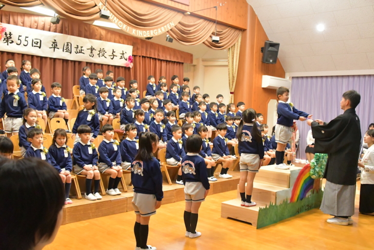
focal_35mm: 36
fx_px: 374
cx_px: 187
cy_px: 125
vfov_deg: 36.9
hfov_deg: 53.1
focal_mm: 24
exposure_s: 1/250
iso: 12800
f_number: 5.6
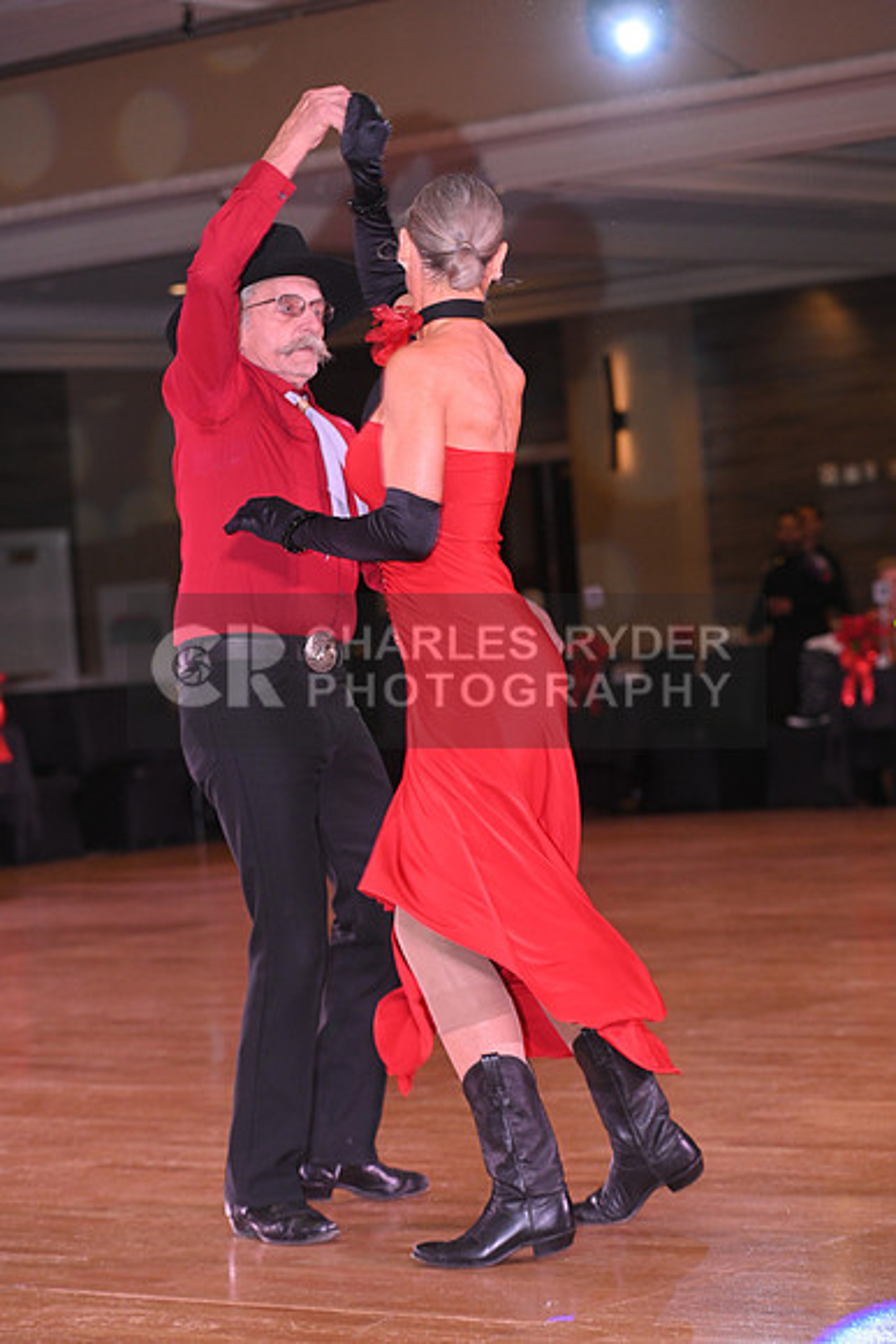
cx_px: 448
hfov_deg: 13.4
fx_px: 3805
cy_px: 672
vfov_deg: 20.0
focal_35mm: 102
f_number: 5.6
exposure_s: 1/200
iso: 2000
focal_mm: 102
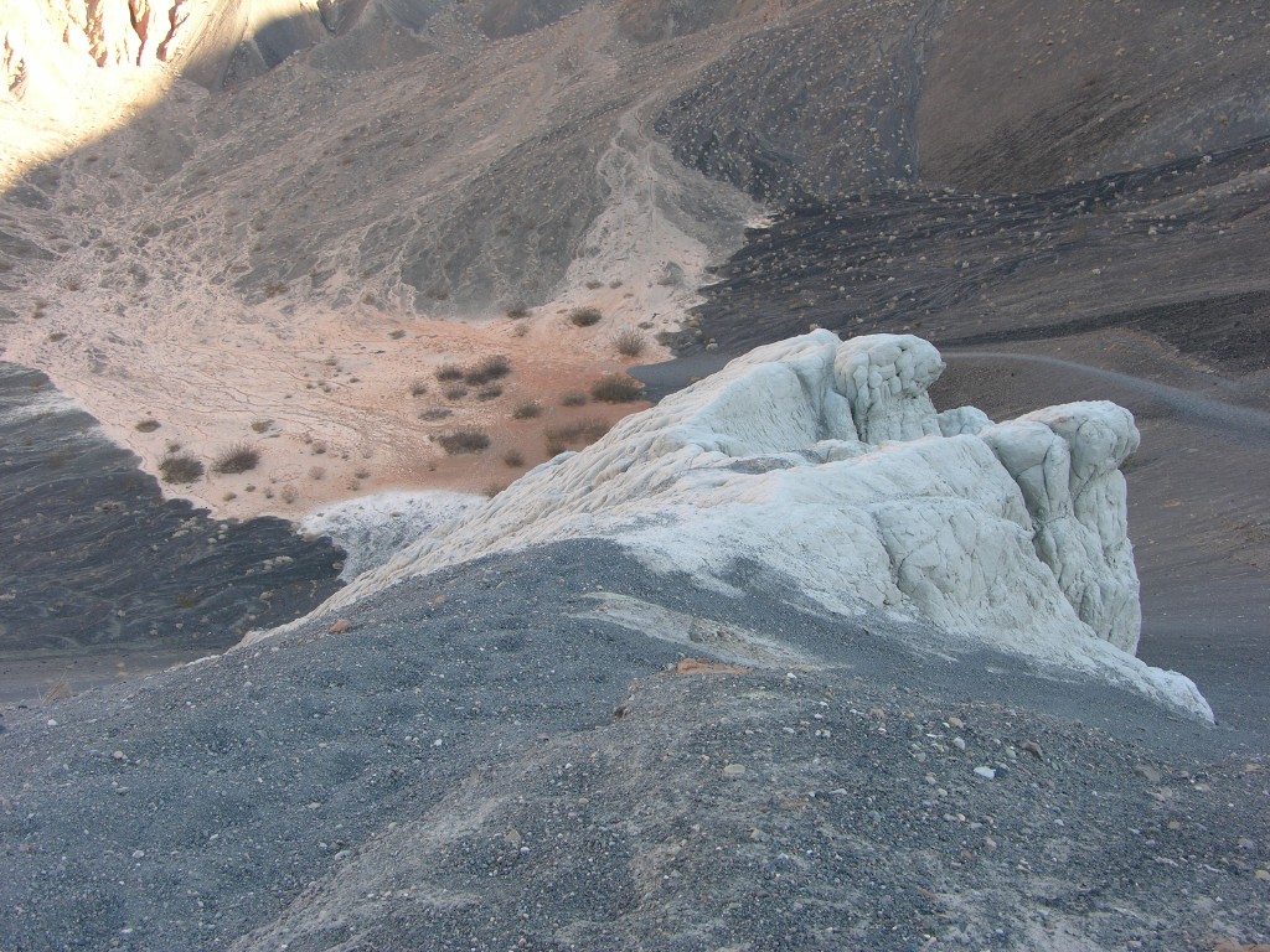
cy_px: 476
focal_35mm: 39
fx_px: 1431
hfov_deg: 47.9
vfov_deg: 36.8
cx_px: 635
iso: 50
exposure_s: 1/66.8
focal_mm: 10
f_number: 3.6
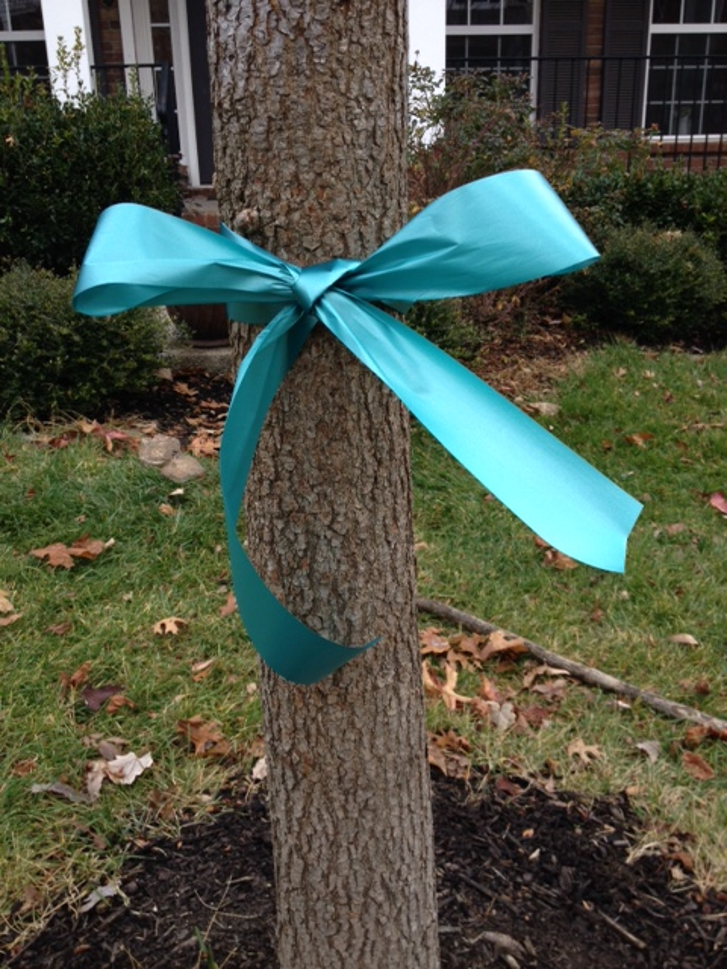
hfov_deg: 40.7
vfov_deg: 52.6
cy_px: 484
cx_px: 364
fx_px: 980
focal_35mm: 35
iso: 50
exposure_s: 1/400
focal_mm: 4.28
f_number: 2.4
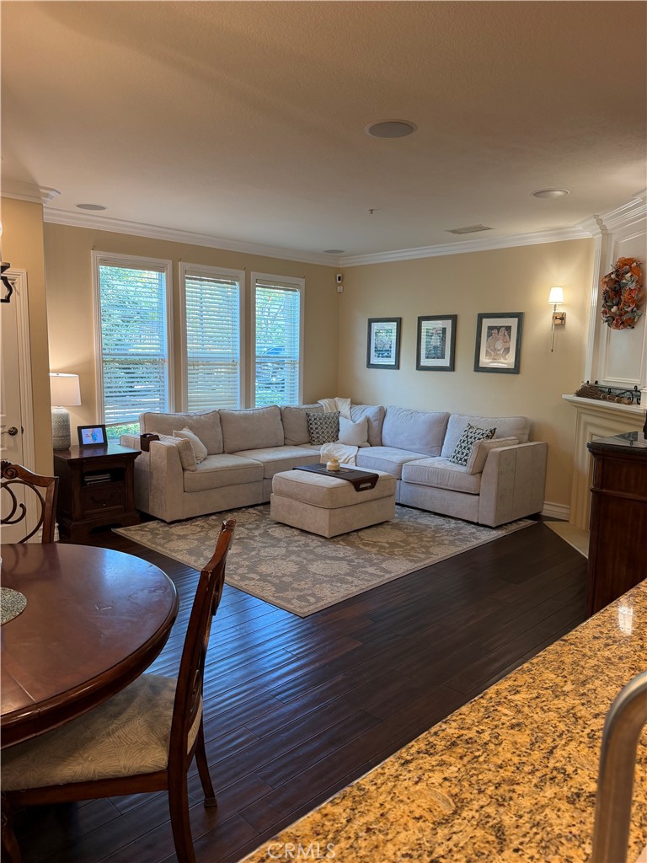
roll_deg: -1.4
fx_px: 598
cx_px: 324
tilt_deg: -7.5
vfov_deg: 71.6
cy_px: 432
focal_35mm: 24
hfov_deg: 56.8
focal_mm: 6.76
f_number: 1.78
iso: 200
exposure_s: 1/120
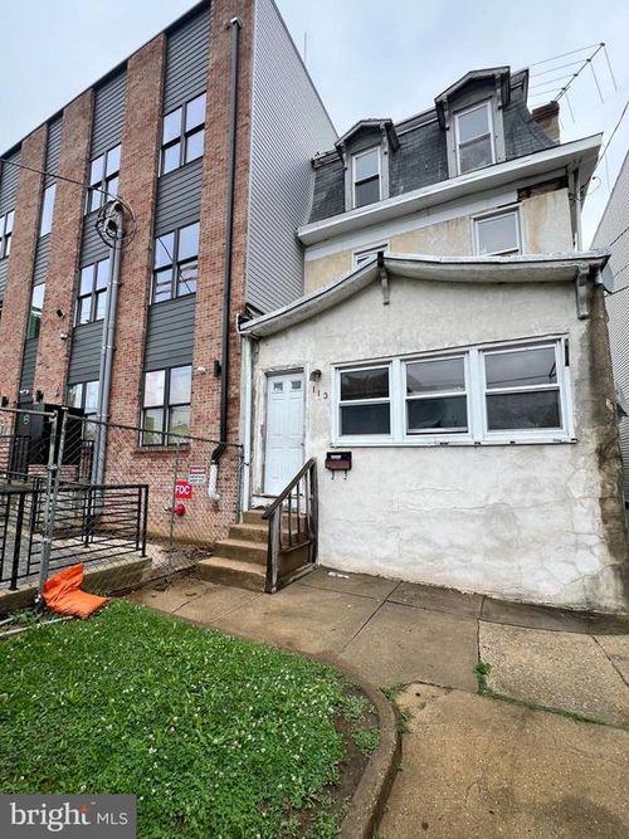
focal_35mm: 13
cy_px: 420
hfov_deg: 89.9
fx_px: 315
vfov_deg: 106.2
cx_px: 314
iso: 32
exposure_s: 1/626
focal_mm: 1.57
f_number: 1.8
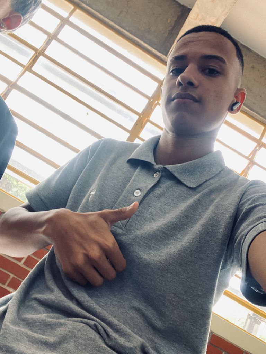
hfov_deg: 46.8
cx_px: 133
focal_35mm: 30
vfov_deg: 60.0
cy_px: 177
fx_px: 307
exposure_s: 1/60
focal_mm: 2.71
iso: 125
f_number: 2.2
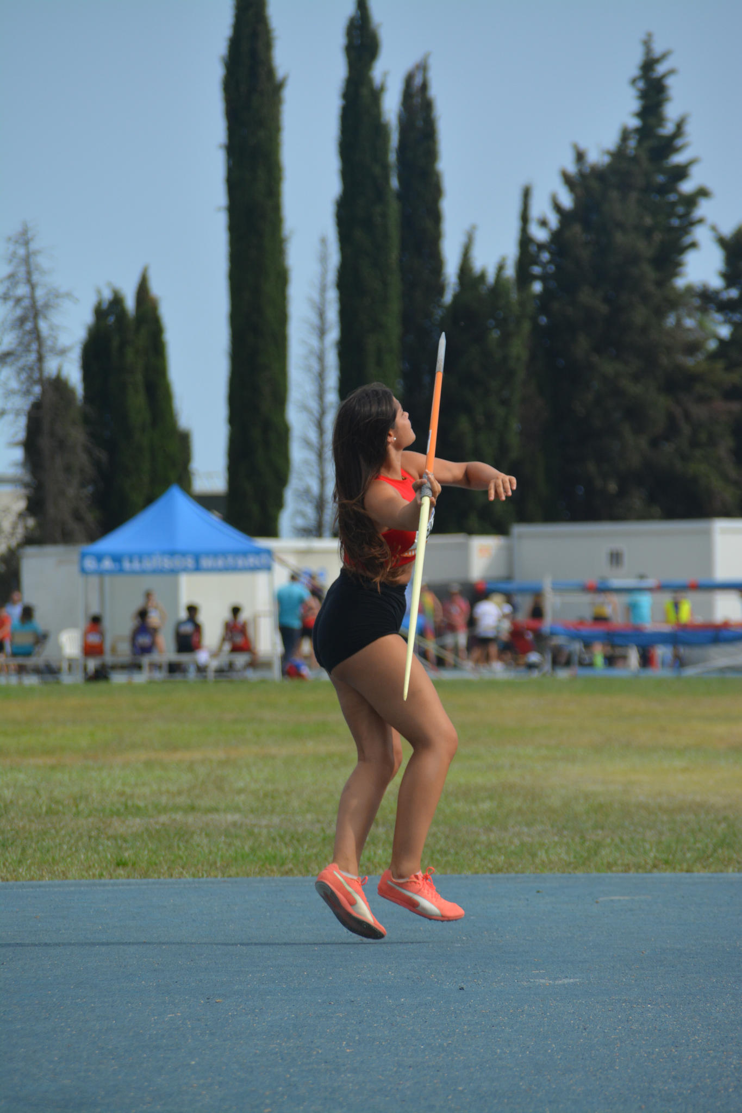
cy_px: 556
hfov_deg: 4.6
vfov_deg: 6.9
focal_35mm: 300
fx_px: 9276
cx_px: 371
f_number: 6.3
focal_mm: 200
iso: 400
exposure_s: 1/1600
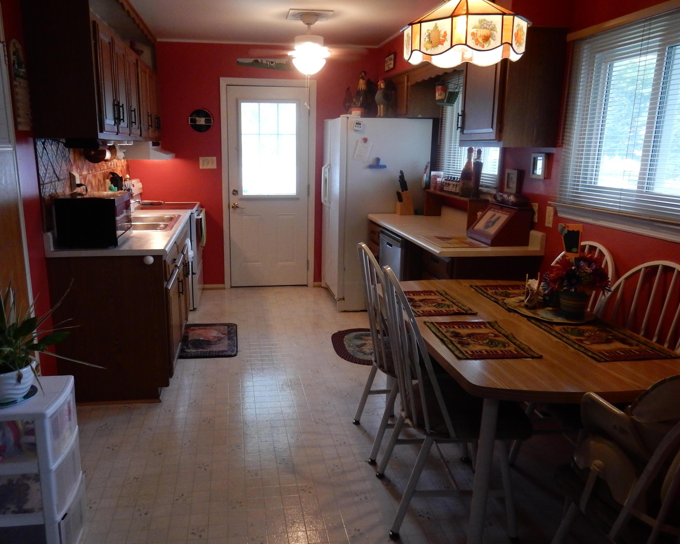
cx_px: 308
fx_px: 543
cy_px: 269
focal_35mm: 27
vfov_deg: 53.2
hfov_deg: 63.9
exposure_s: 1/30
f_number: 3.7
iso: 400
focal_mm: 4.5
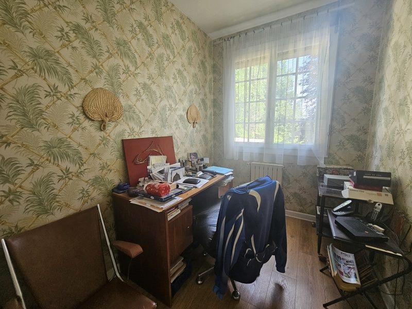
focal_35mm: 13
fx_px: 155
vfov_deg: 89.9
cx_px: 206
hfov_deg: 106.2
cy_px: 154
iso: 200
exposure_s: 1/60
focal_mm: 2.2
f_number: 2.2
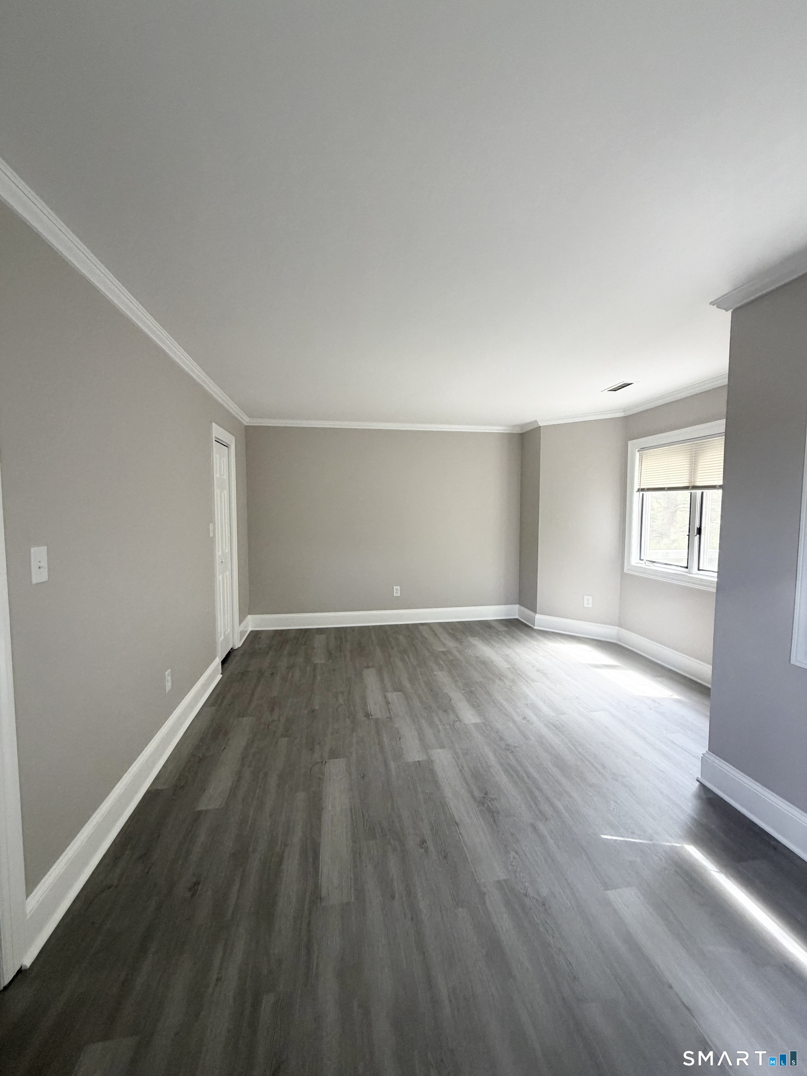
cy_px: 538
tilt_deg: -4.0
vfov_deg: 102.1
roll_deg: -0.4
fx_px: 435
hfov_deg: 85.7
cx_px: 404
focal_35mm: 14
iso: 250
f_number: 2.2
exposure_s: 1/121
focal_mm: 2.22
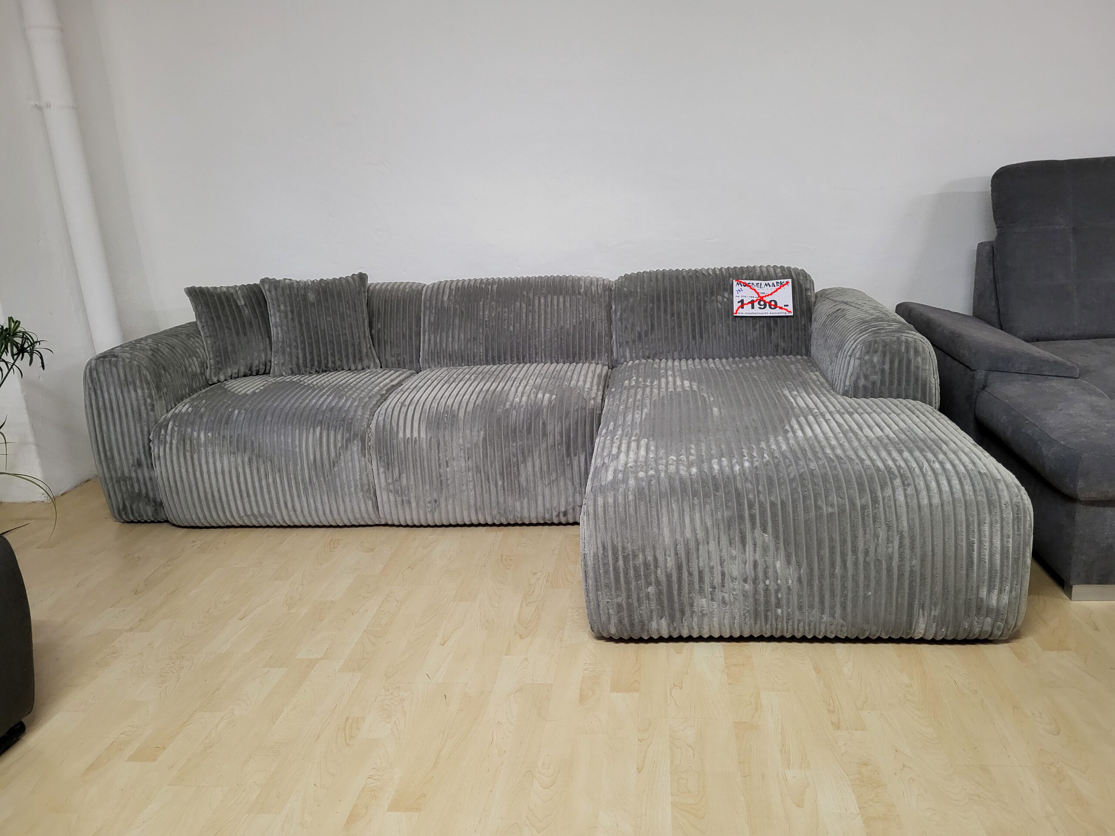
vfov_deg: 53.1
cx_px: 558
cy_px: 418
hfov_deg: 67.3
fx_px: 837
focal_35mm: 26
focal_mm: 5.4
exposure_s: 1/50
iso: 800
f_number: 1.8
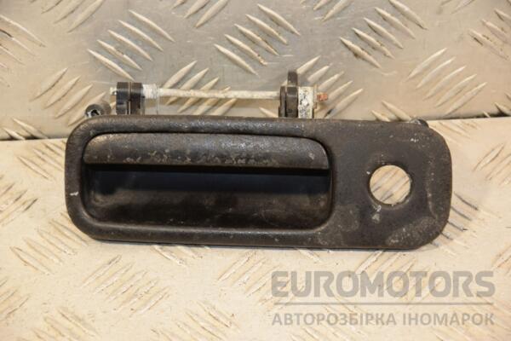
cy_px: 170
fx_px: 1916
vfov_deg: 10.2
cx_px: 256
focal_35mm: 135
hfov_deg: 15.2
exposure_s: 1/100
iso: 800
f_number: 5.6
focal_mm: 90
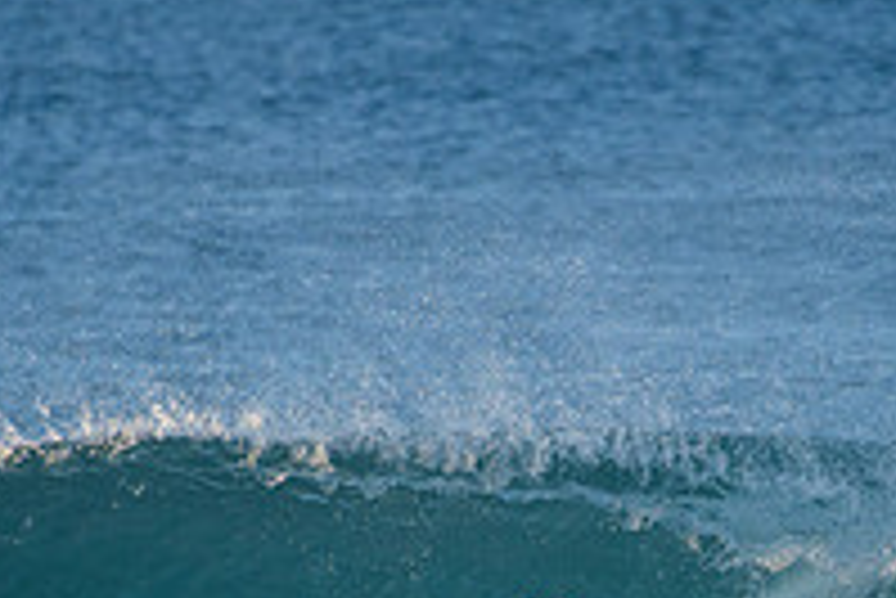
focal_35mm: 1456
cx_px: 450
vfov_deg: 0.9
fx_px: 36263
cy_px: 767
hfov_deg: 1.4
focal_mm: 500
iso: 800
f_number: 5.6
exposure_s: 1/2000
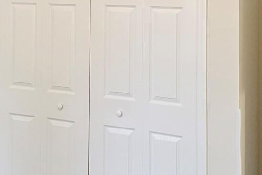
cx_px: 99
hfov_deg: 27.6
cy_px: -16
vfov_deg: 18.0
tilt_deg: +2.2
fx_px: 531
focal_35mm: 73
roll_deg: -0.6
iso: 400
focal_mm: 6.76
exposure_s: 1/120
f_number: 1.78
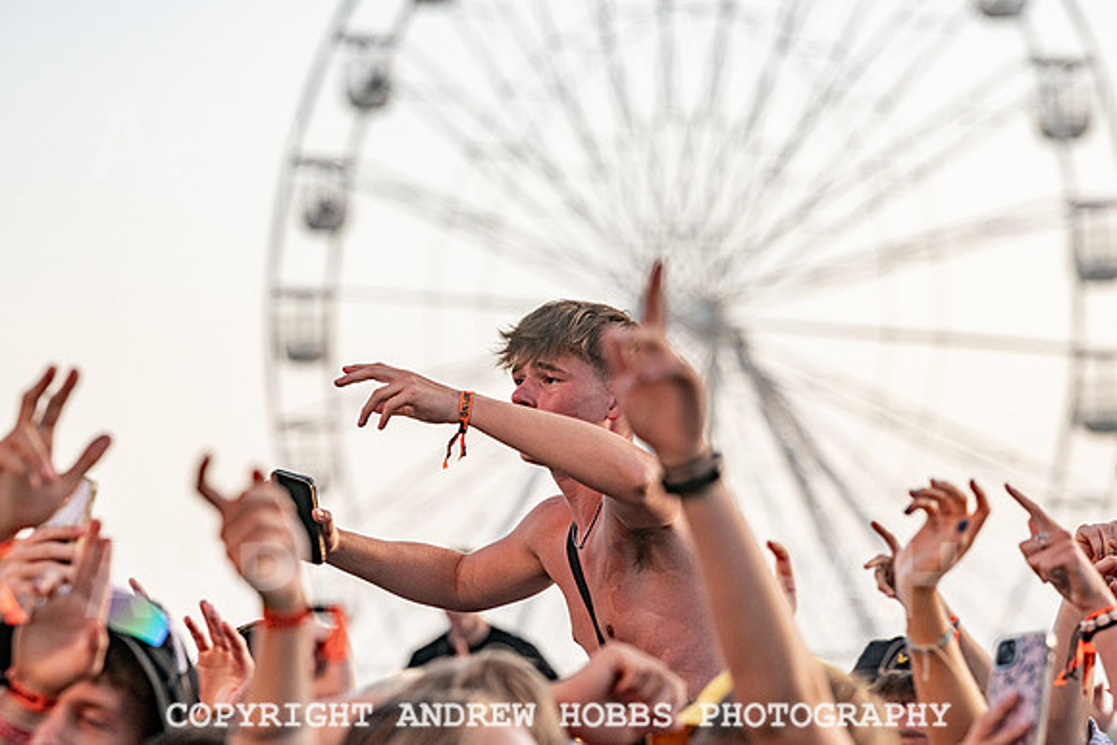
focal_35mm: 200
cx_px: 558
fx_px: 6207
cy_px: 372
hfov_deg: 10.3
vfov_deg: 6.9
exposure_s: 1/1600
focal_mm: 200
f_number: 5.6
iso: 320
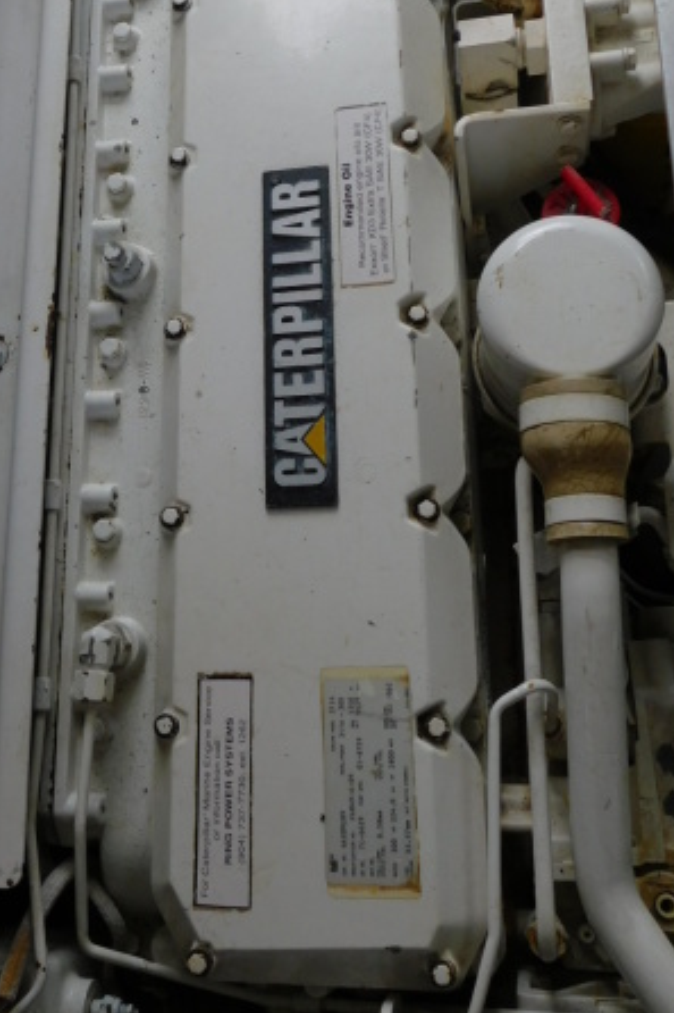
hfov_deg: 31.6
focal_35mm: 42
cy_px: 368
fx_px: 1180
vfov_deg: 45.9
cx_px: 220
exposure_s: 1/50
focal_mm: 5.3
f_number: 3.2
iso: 125
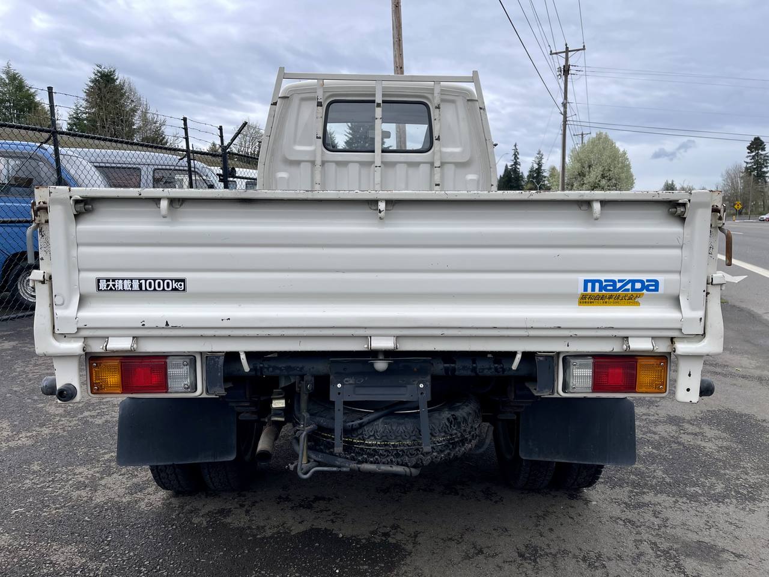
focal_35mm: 25
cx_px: 384
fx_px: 555
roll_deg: +1.3
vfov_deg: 54.9
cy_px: 288
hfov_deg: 69.4
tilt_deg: -7.4
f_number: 1.6
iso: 32
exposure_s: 1/1912
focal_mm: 5.1
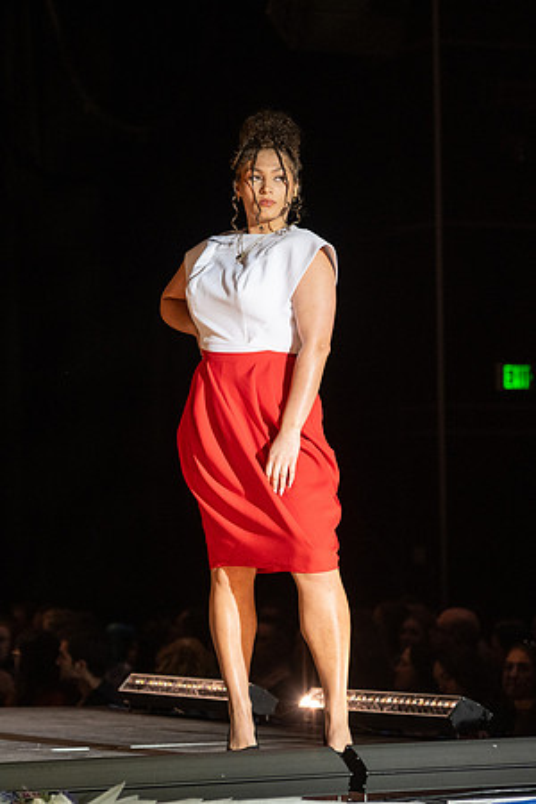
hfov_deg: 9.3
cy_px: 385
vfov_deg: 14.0
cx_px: 275
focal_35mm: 147
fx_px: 3280
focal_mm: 85
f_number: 2.8
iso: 640
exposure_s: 1/800
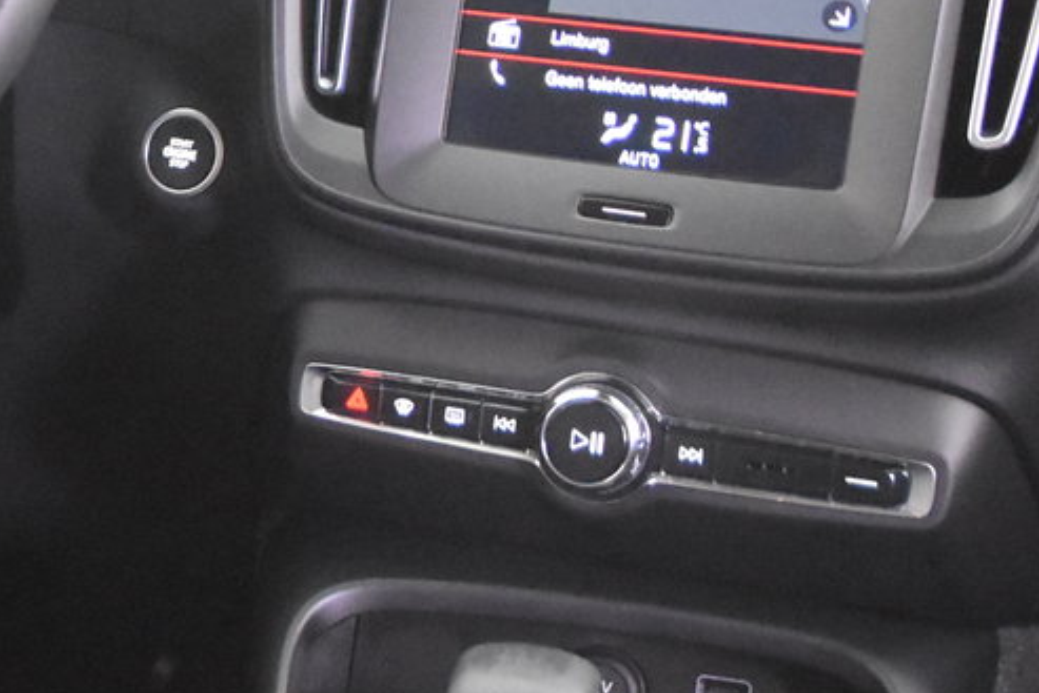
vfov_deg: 12.5
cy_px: 85
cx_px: -135
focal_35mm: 109
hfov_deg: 18.0
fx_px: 3147
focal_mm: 28
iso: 12800
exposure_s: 1/50
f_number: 3.2
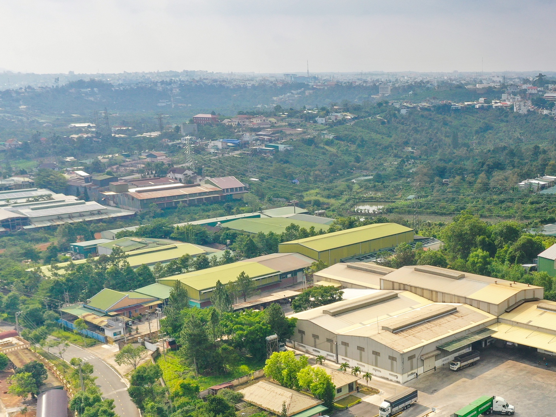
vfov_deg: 30.0
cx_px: 466
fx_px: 771
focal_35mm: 48
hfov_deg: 37.8
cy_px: 281
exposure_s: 1/240
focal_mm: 10.26
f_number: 5
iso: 100
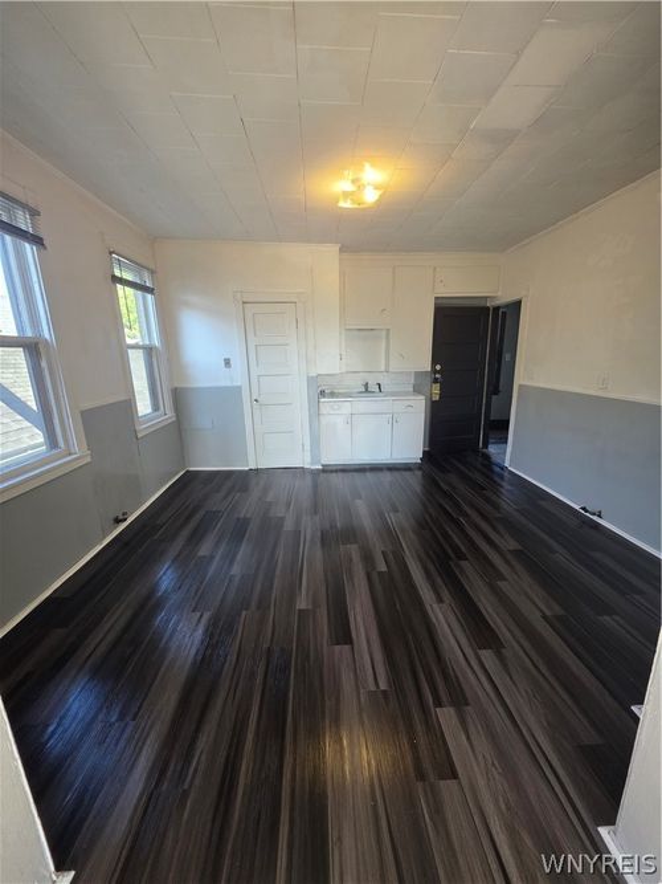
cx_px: 331
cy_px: 442
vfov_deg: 106.2
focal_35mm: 13
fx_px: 332
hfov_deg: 89.9
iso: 200
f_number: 1.9
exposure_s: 1/120
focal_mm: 2.2
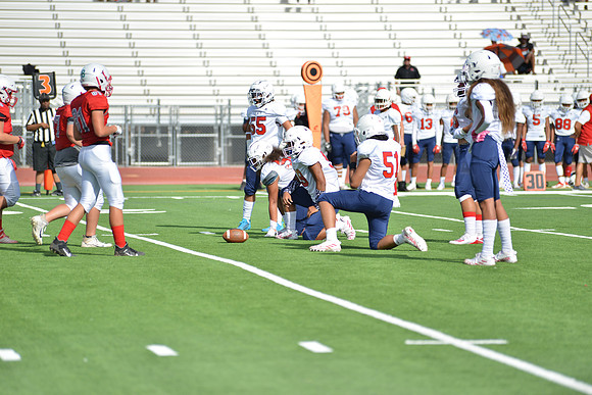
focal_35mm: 200
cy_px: 198
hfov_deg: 10.3
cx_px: 296
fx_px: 3290
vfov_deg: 6.9
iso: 100
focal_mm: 200
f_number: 2.8
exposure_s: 1/1600
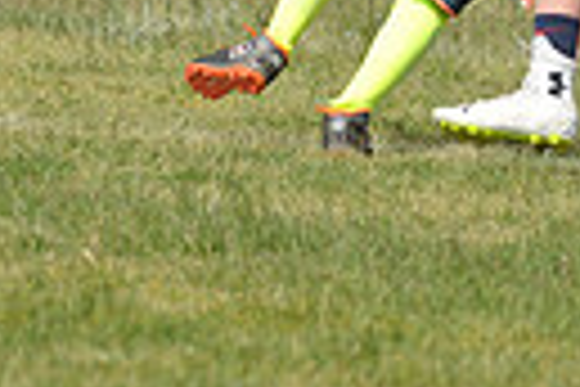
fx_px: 17334
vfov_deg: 1.3
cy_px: -284
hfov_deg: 1.9
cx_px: 468
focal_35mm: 1076
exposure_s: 1/5000
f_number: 4
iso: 640
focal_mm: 240
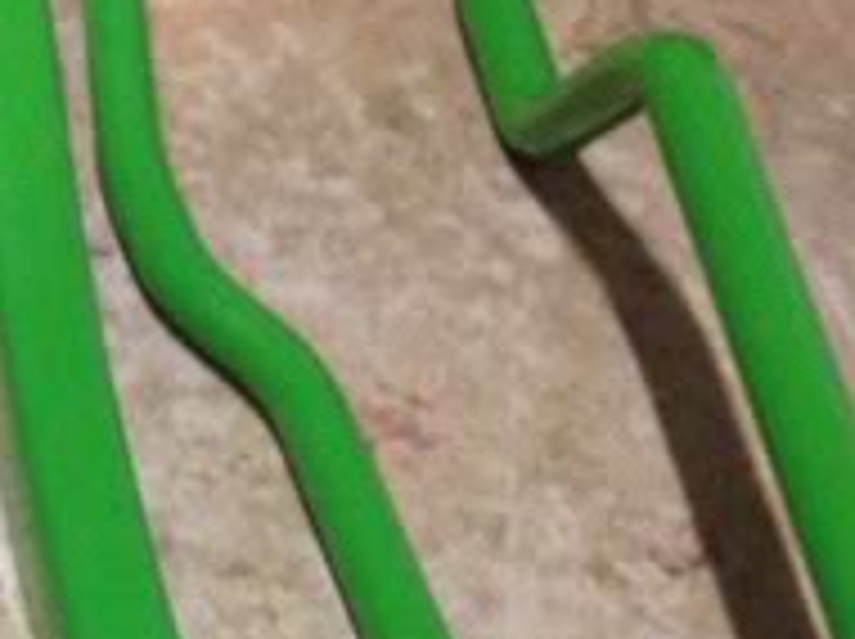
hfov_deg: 15.0
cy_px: 742
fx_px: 2911
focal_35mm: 118
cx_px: -580
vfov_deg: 12.3
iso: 400
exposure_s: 1/20
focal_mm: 4.3
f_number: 2.4
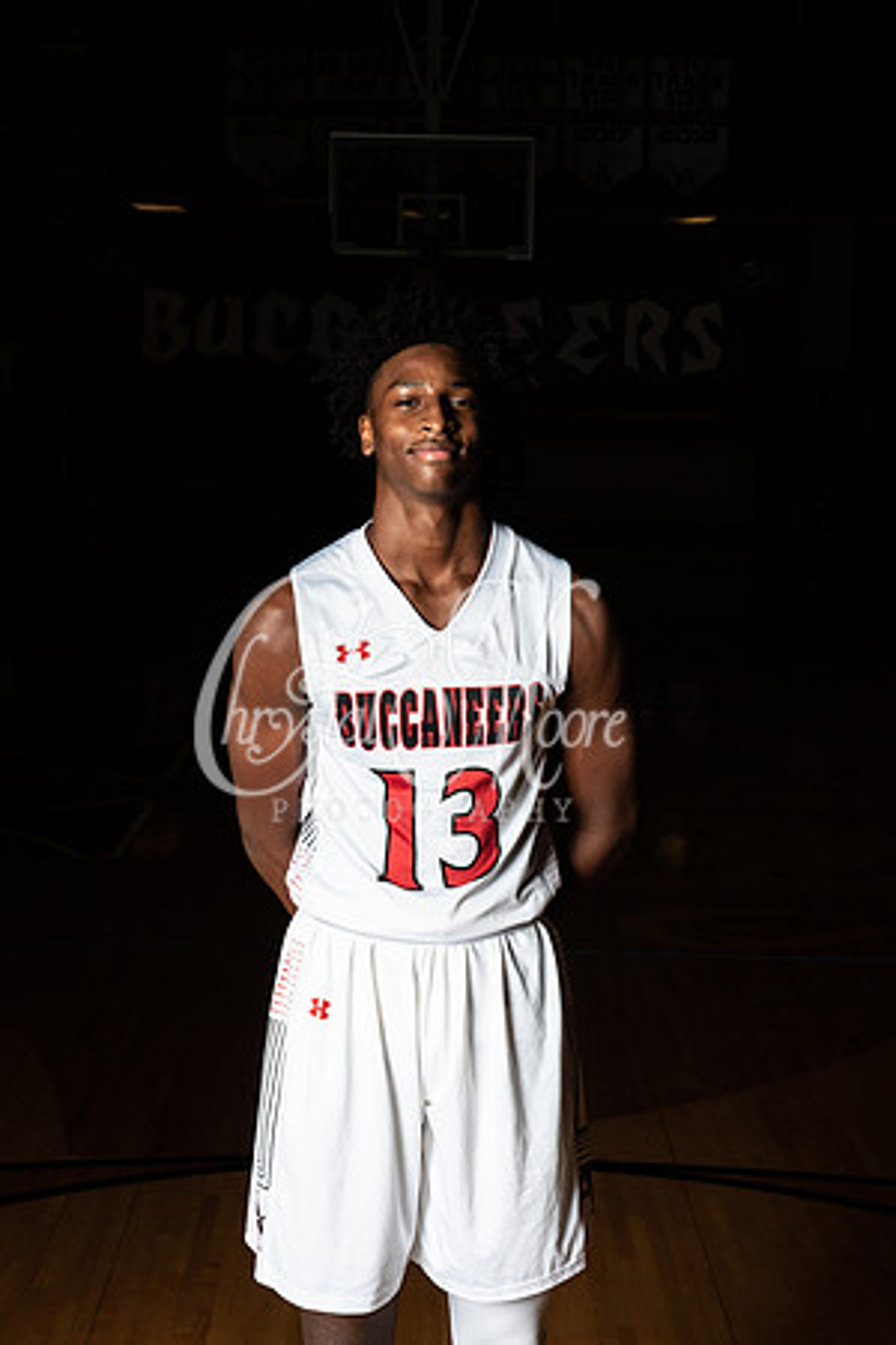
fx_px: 2464
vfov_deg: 30.5
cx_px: 448
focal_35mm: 66
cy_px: 672
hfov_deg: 20.6
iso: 320
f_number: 14
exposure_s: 1/200
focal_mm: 66
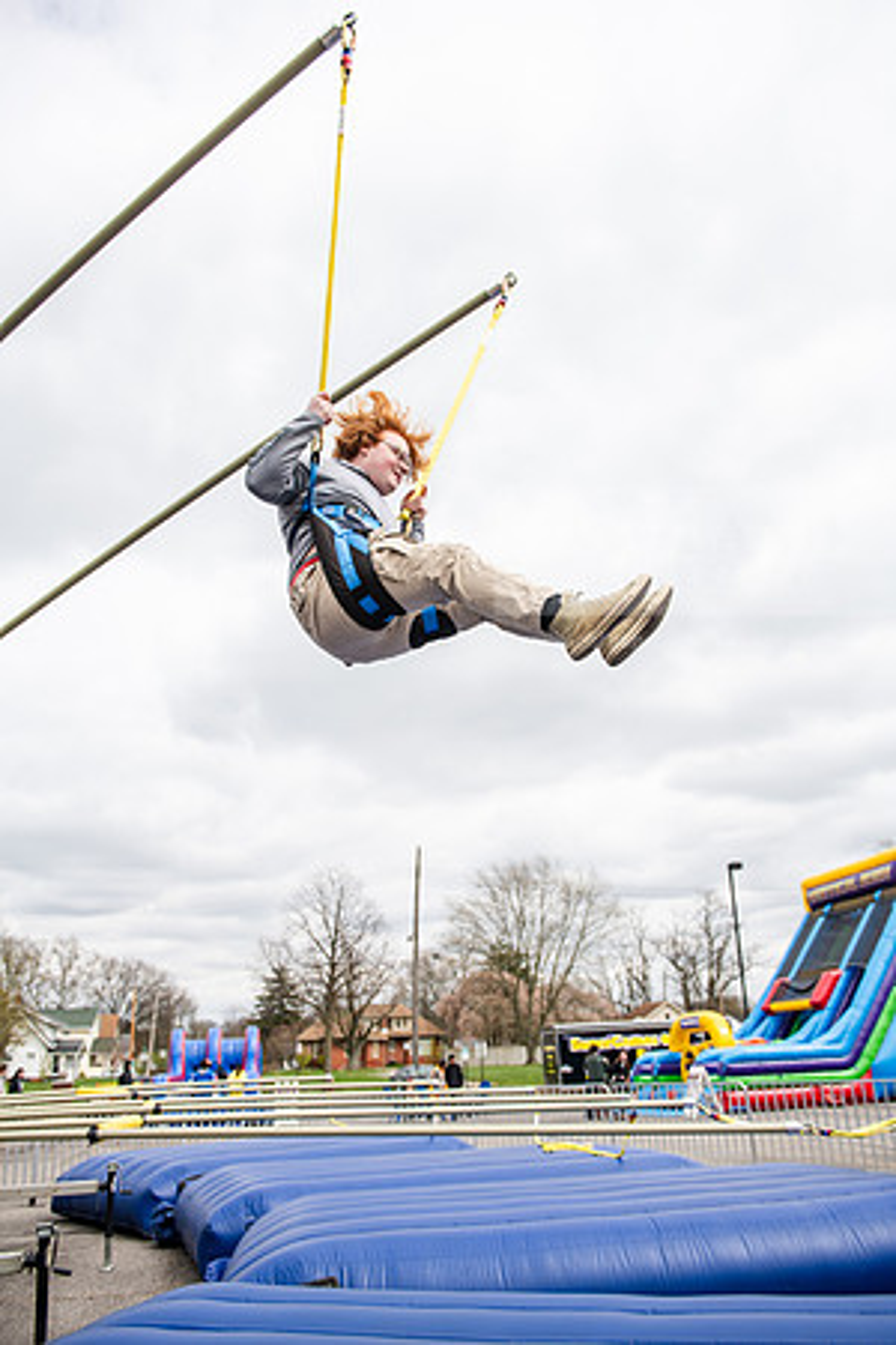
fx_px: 1008
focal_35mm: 27
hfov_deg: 47.9
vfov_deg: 67.4
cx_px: 448
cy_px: 672
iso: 160
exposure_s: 1/1250
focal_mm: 27
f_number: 3.5
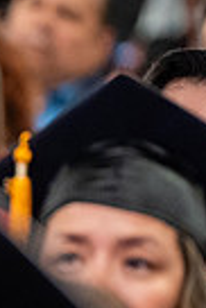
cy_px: 256
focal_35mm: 976
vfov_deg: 2.1
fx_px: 8355
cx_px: -274
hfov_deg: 1.4
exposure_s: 1/160
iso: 2500
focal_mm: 180
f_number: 2.8
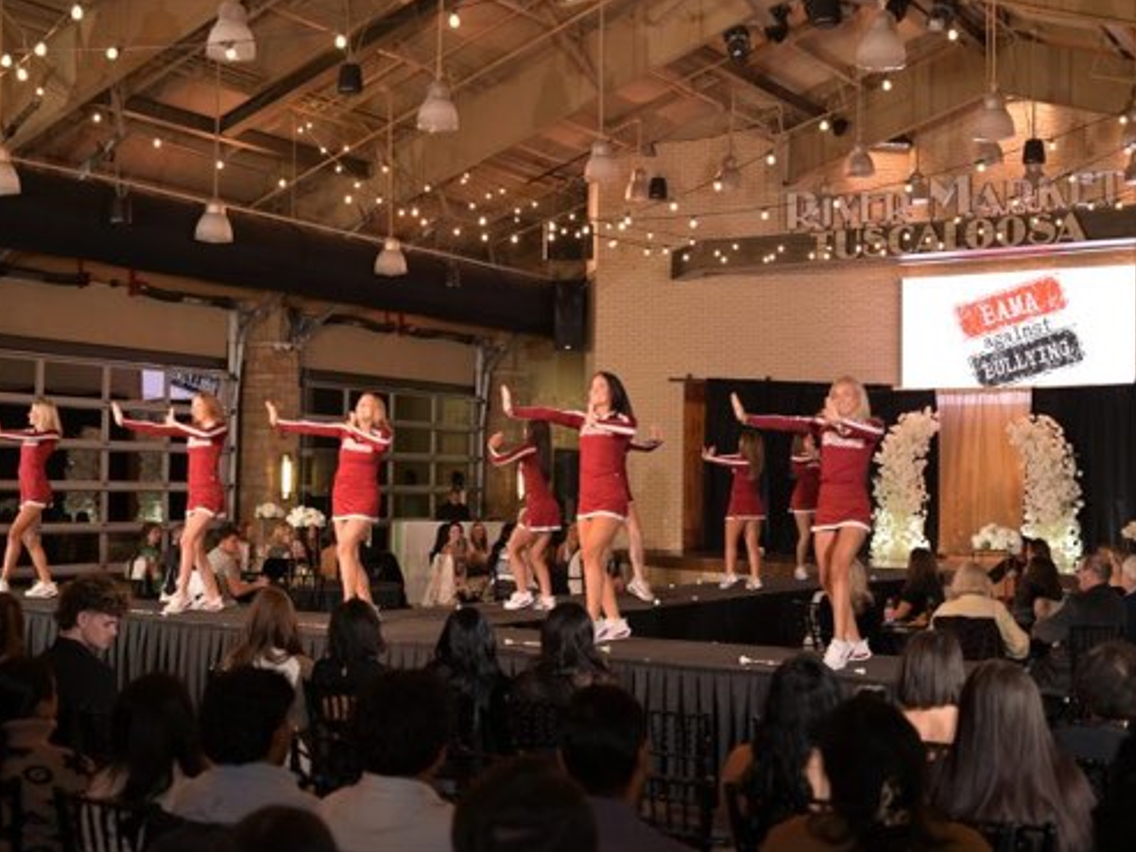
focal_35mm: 47
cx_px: 501
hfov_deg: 40.4
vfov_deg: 30.9
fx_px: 1542
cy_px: 424
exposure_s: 1/125
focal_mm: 43
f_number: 3.5
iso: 1000
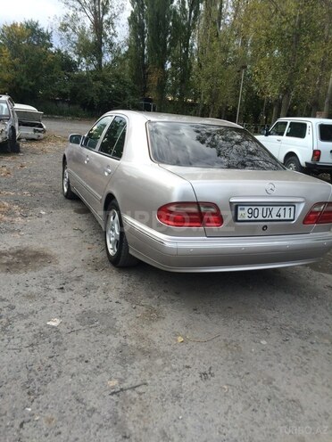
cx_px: 166
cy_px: 221
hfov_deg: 48.2
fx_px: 371
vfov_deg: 61.7
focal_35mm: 29
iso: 32
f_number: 2.2
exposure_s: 1/562
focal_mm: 4.15
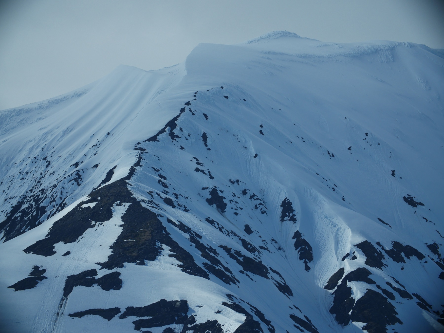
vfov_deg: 2.9
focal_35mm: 512
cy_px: 166
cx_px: 222
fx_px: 6567
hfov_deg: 3.9
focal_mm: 256
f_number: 3.6
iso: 200
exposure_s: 1/800
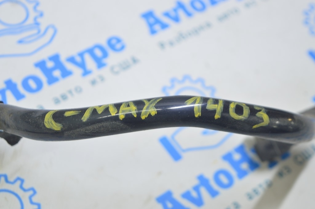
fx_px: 629
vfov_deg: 18.9
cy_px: 104
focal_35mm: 72
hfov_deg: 28.1
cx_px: 158
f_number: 5.6
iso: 400
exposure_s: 1/20
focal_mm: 48
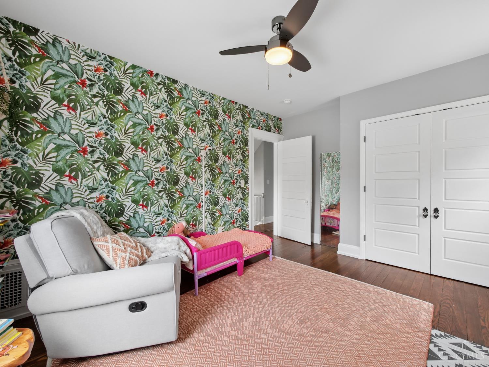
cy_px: 184
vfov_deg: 85.7
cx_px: 244
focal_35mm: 14
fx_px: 198
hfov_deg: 102.1
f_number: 7.1
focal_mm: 7
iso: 640
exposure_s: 1/20
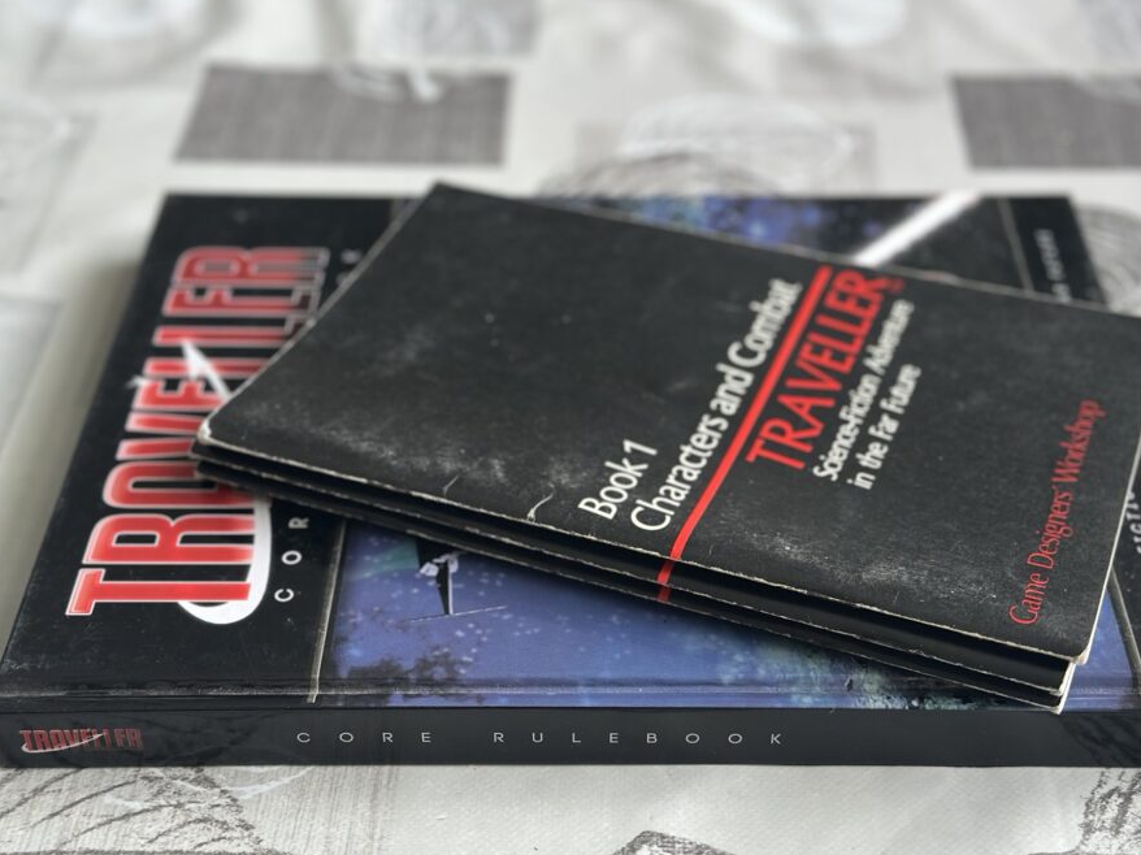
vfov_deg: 26.1
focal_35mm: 56
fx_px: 1845
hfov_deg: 34.3
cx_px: 633
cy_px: 466
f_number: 1.78
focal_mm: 6.86
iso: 125
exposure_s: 1/118
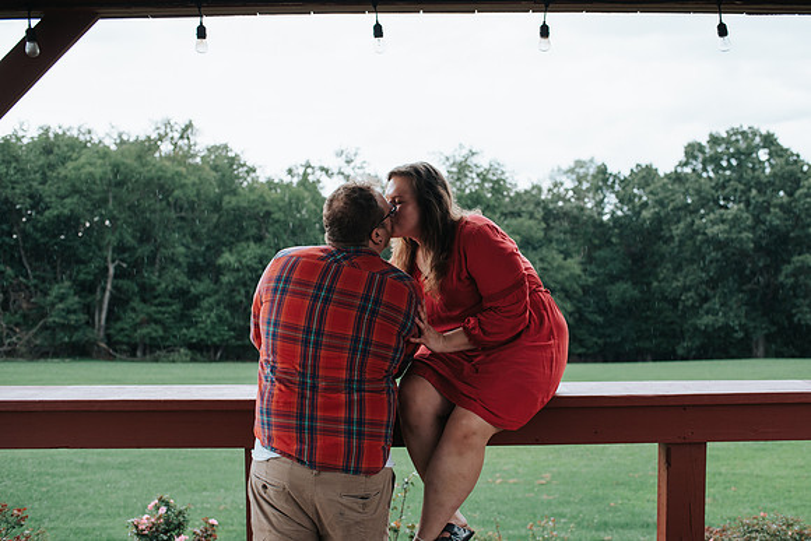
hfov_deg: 50.1
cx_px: 442
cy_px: 275
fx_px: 866
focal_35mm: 38
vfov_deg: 34.7
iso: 250
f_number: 2.8
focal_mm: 35
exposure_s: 1/250
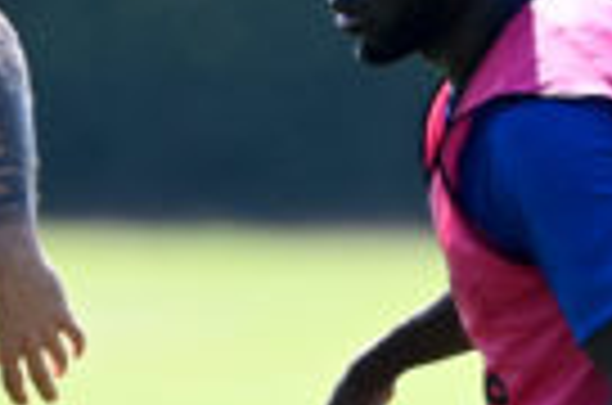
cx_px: -594
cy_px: 482
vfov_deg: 0.6
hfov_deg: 0.9
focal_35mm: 2264
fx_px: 38398
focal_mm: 400
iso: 500
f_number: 4
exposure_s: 1/1600
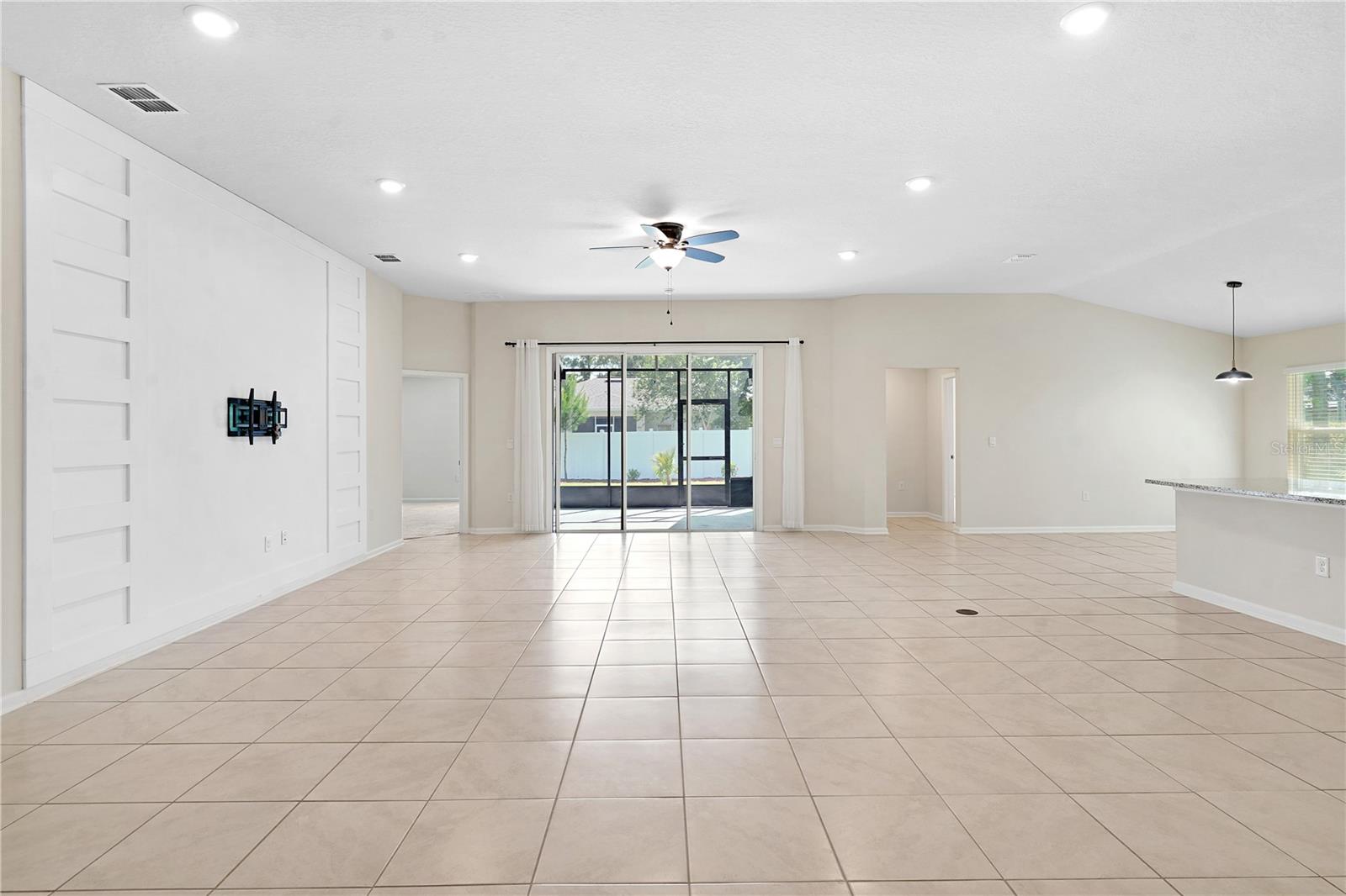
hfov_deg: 93.3
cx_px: 673
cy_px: 448
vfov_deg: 70.4
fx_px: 635
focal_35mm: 17
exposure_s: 1/3
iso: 100
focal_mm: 17
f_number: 8
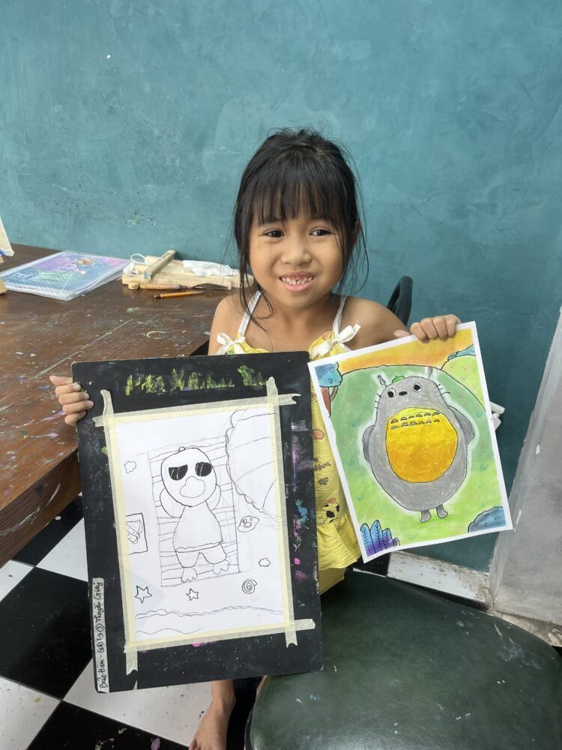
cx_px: 281
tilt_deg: -25.6
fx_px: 563
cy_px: 375
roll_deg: -2.5
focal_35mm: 26
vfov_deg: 67.3
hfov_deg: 53.1
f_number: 1.6
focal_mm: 5.1
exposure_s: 1/100
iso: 50
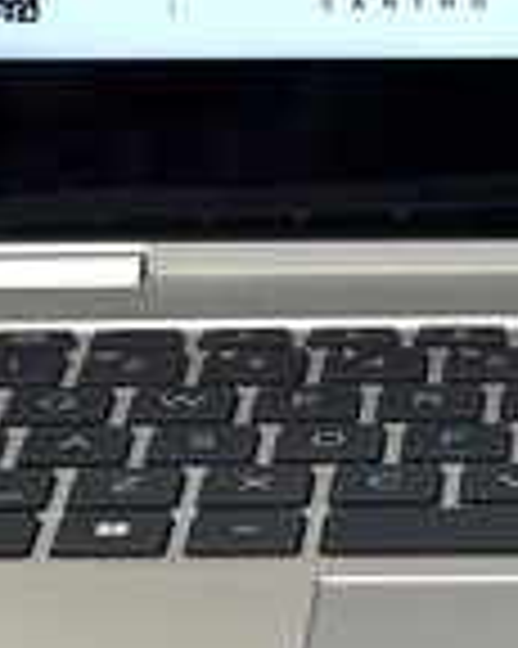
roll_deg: +1.0
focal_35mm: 260
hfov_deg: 5.9
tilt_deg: -12.6
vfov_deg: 7.4
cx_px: 743
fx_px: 4988
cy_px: -104
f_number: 1.78
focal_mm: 6.76
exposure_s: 1/200
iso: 64
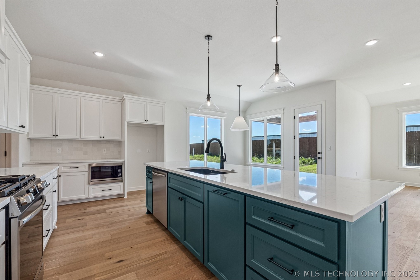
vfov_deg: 77.3
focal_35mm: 15
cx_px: 210
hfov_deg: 100.4
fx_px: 175
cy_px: 140
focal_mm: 10
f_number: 6.3
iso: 200
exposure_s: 1/160
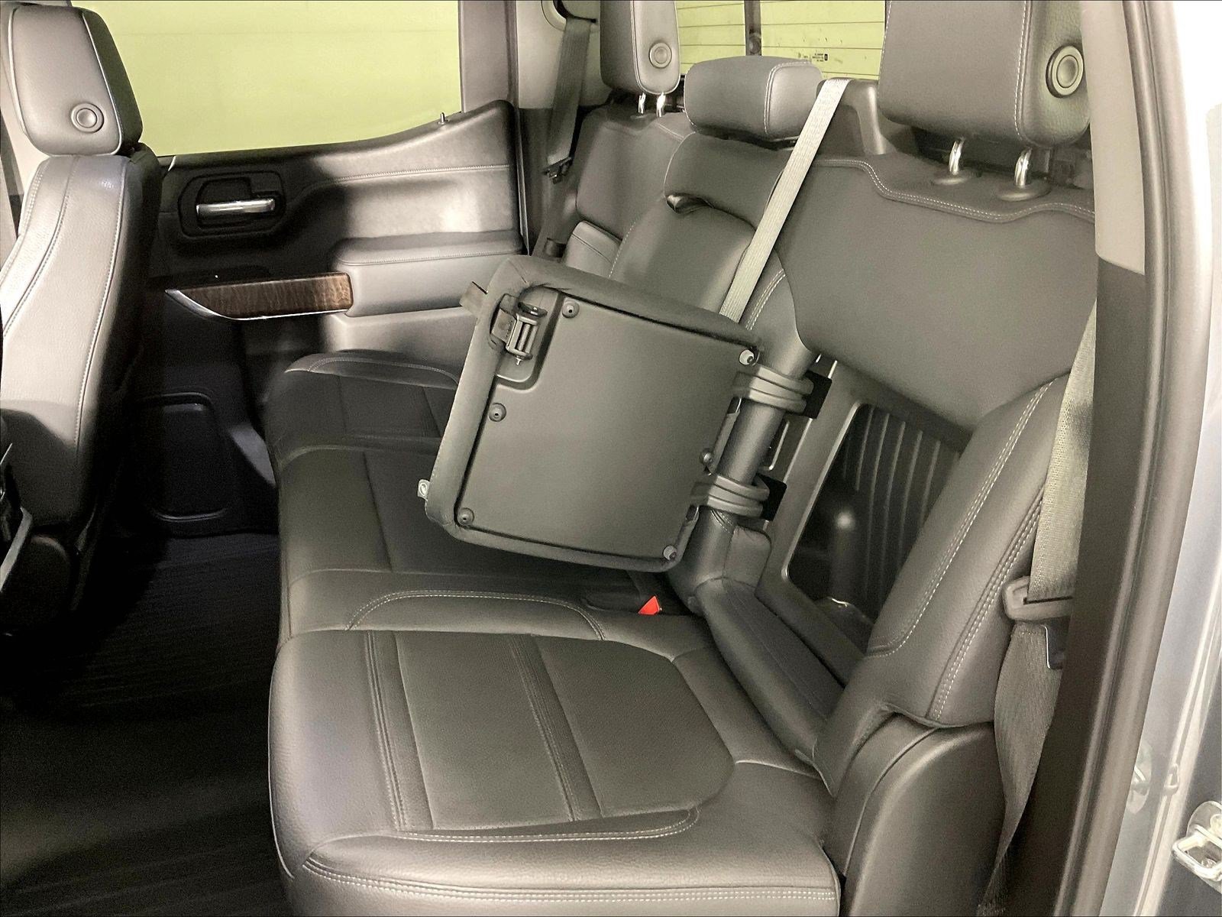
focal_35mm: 29
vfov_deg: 48.2
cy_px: 458
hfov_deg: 61.7
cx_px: 611
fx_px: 1024
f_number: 1.8
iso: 500
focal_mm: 3
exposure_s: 1/30
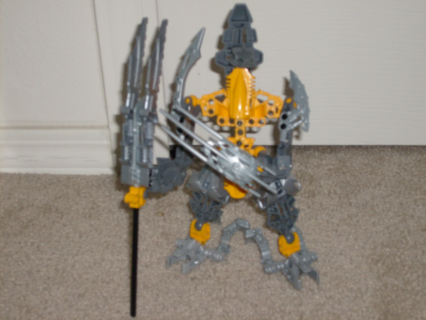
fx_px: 886
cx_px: 213
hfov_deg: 27.0
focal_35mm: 72
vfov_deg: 20.4
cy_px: 160
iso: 100
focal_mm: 12
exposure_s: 1/60
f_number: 3.9
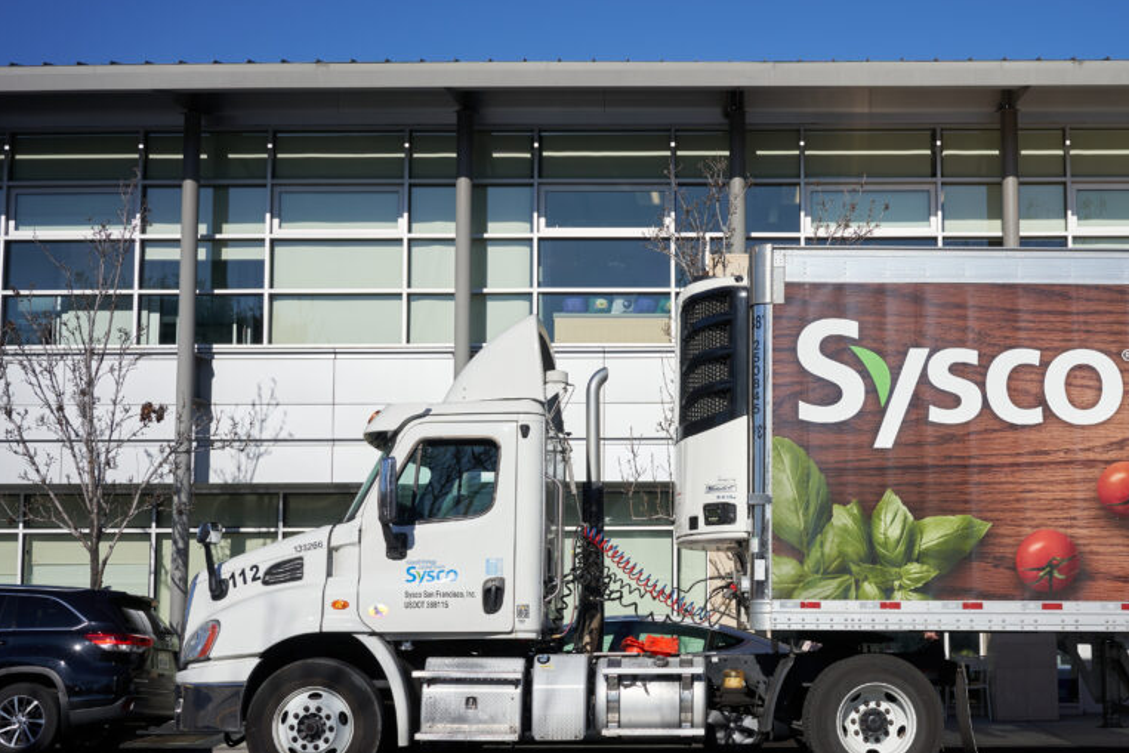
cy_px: 452
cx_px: 740
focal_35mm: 47
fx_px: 1474
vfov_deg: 28.6
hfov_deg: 41.4
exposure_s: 1/400
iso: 100
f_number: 8
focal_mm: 35
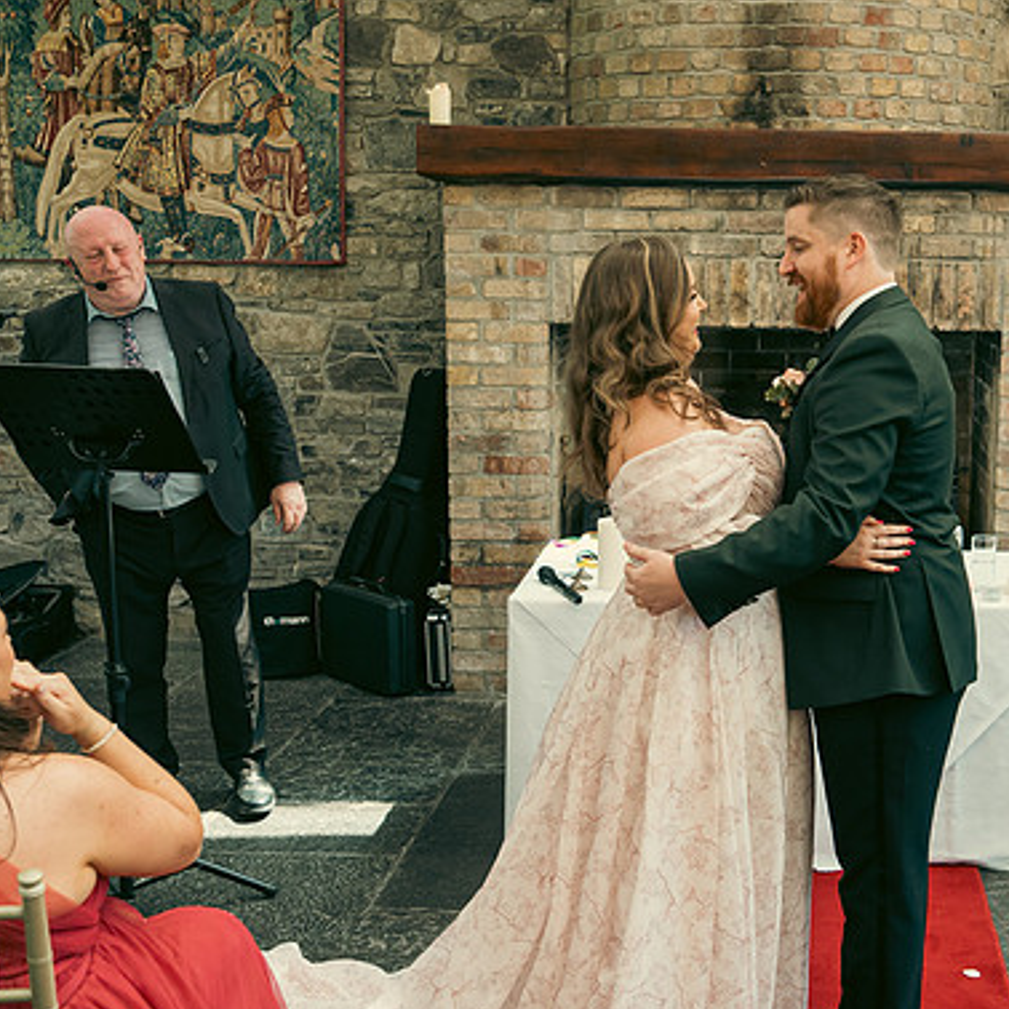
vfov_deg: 36.1
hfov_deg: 35.4
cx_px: 739
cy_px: 514
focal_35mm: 47
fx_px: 1550
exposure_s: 1/200
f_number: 3.5
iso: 400
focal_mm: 24
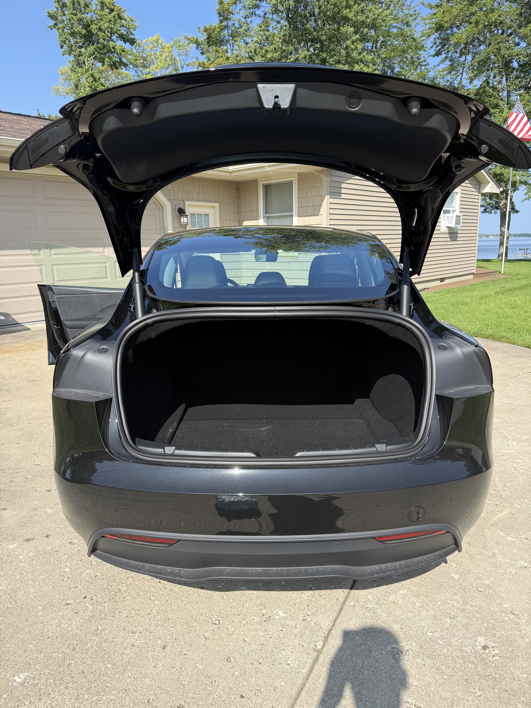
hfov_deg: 56.8
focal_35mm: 24
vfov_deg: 71.6
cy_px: 354
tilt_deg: -10.8
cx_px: 266
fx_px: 491
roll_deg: +0.1
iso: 80
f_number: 1.78
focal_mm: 6.76
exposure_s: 1/2232
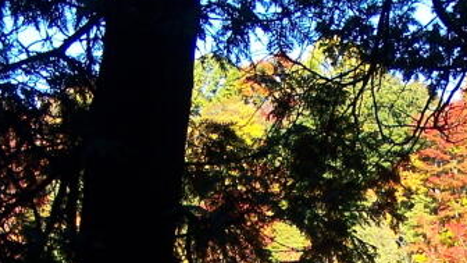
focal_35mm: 126
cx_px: 406
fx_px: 1560
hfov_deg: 16.8
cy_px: 346
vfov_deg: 9.4
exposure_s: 1/400
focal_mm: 6.3
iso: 100
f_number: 2.8
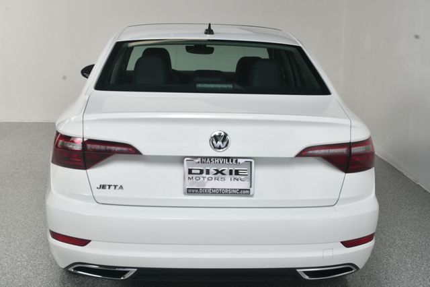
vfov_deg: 26.5
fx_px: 609
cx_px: 215
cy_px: 144
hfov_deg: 38.9
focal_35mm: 51
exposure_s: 1/160
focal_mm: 34
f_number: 13
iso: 100
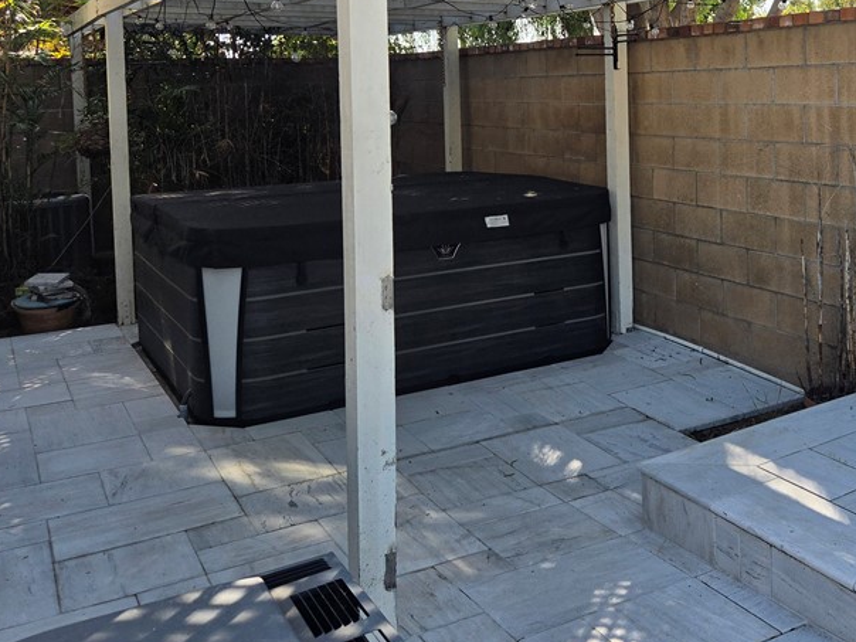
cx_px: 641
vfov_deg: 35.8
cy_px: 140
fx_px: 964
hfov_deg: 46.2
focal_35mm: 39
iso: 80
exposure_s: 1/2283
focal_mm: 5.4
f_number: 1.8
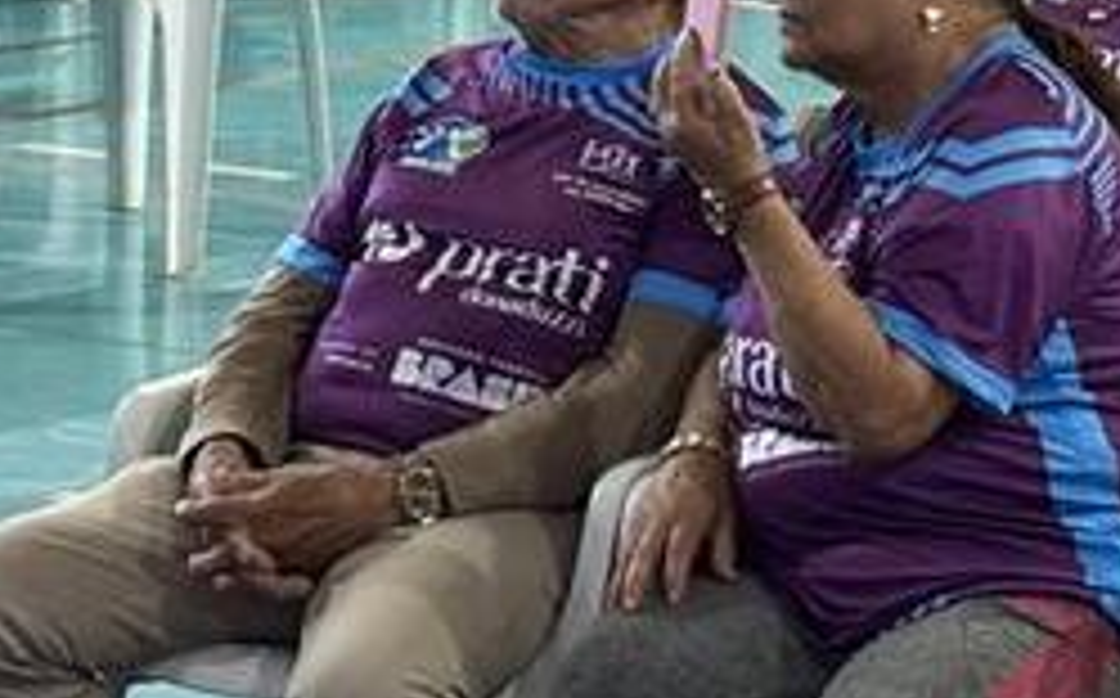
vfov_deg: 4.9
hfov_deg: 7.8
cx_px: 1543
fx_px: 8110
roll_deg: -1.6
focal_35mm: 266
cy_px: -410
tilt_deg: -2.9
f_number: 1.6
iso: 125
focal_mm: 5.96
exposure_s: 1/60
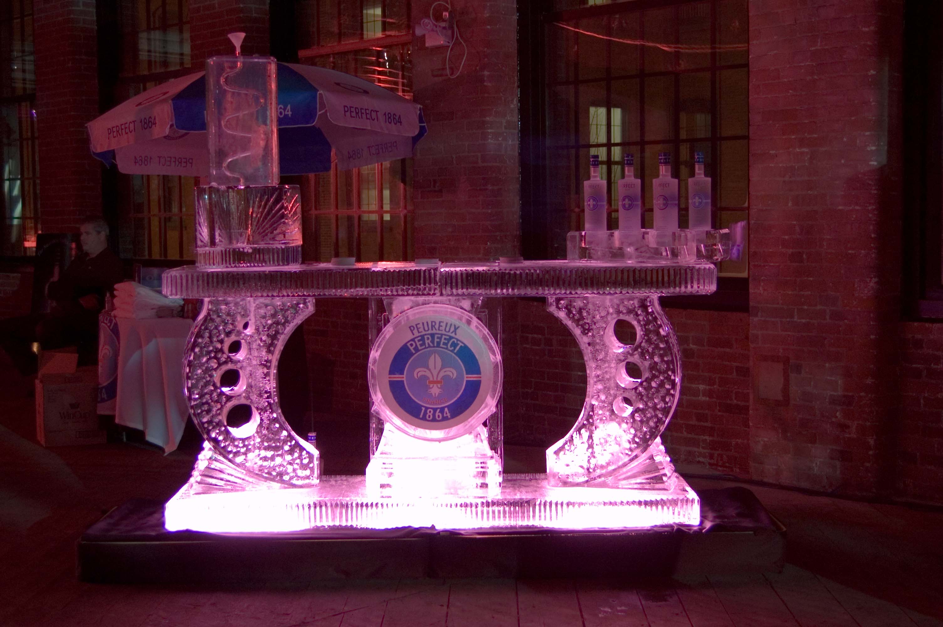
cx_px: 472
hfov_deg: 37.9
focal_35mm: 52
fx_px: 1374
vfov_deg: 25.7
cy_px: 314
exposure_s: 1/3
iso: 800
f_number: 4.8
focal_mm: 35
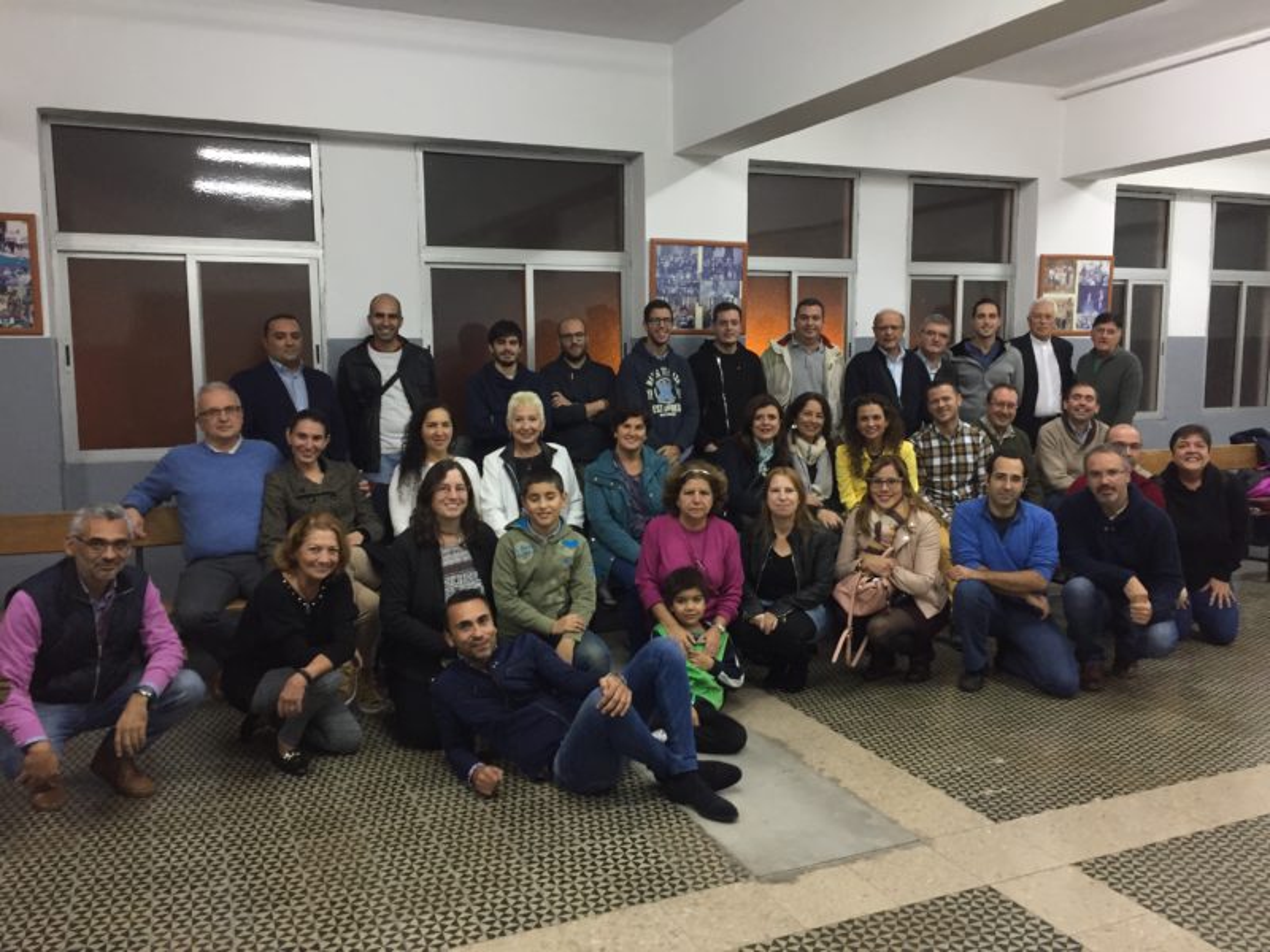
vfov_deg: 48.2
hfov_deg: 61.7
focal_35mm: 29
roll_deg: +0.0
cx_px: 635
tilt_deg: -6.6
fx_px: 1064
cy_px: 476
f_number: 2.2
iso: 125
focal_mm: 4.15
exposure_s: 1/33
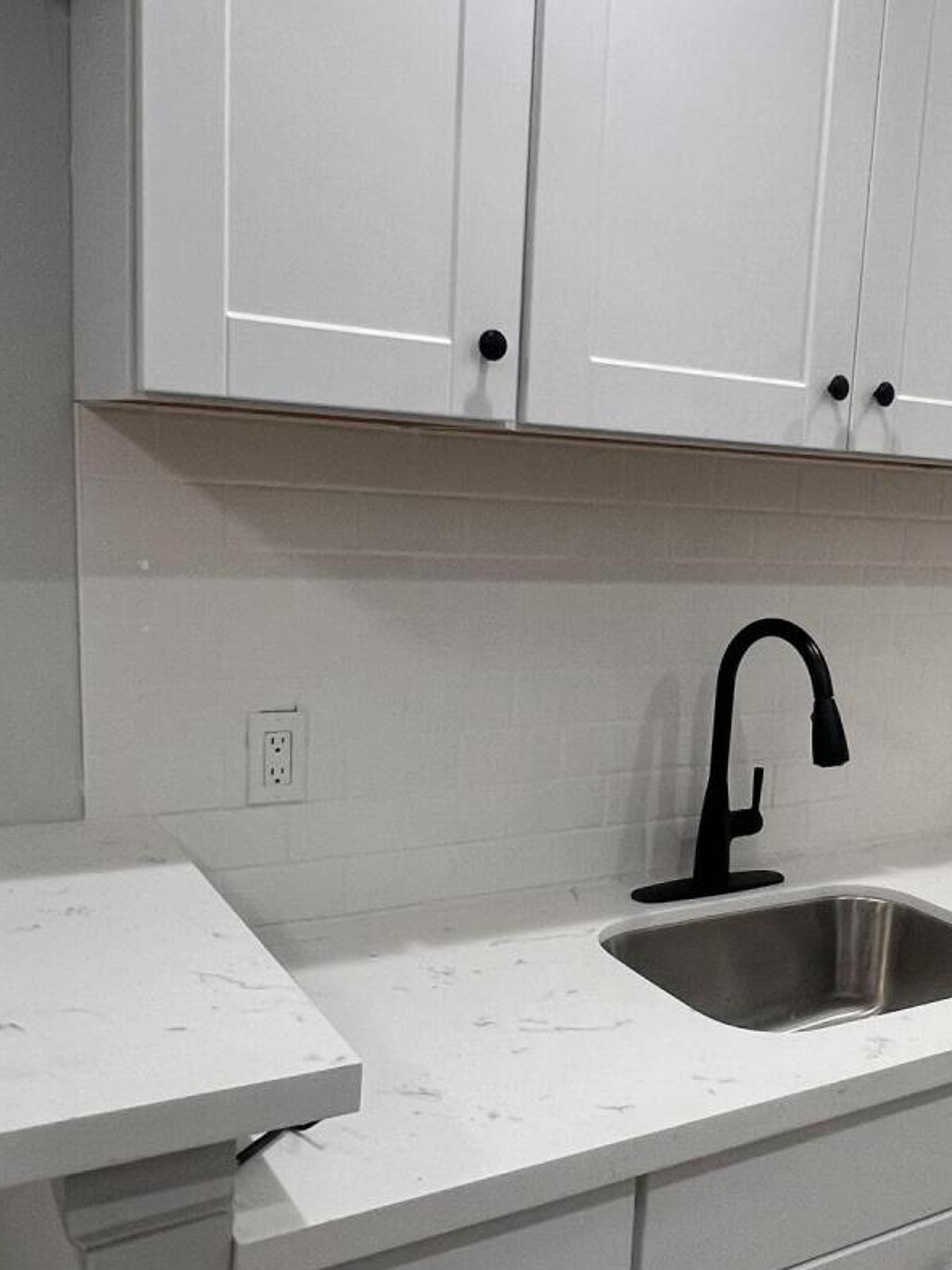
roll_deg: -4.7
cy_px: 680
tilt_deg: -8.6
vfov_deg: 55.3
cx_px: 699
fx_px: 1210
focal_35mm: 33
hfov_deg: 41.8
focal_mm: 1.57
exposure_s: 1/120
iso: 100
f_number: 1.8
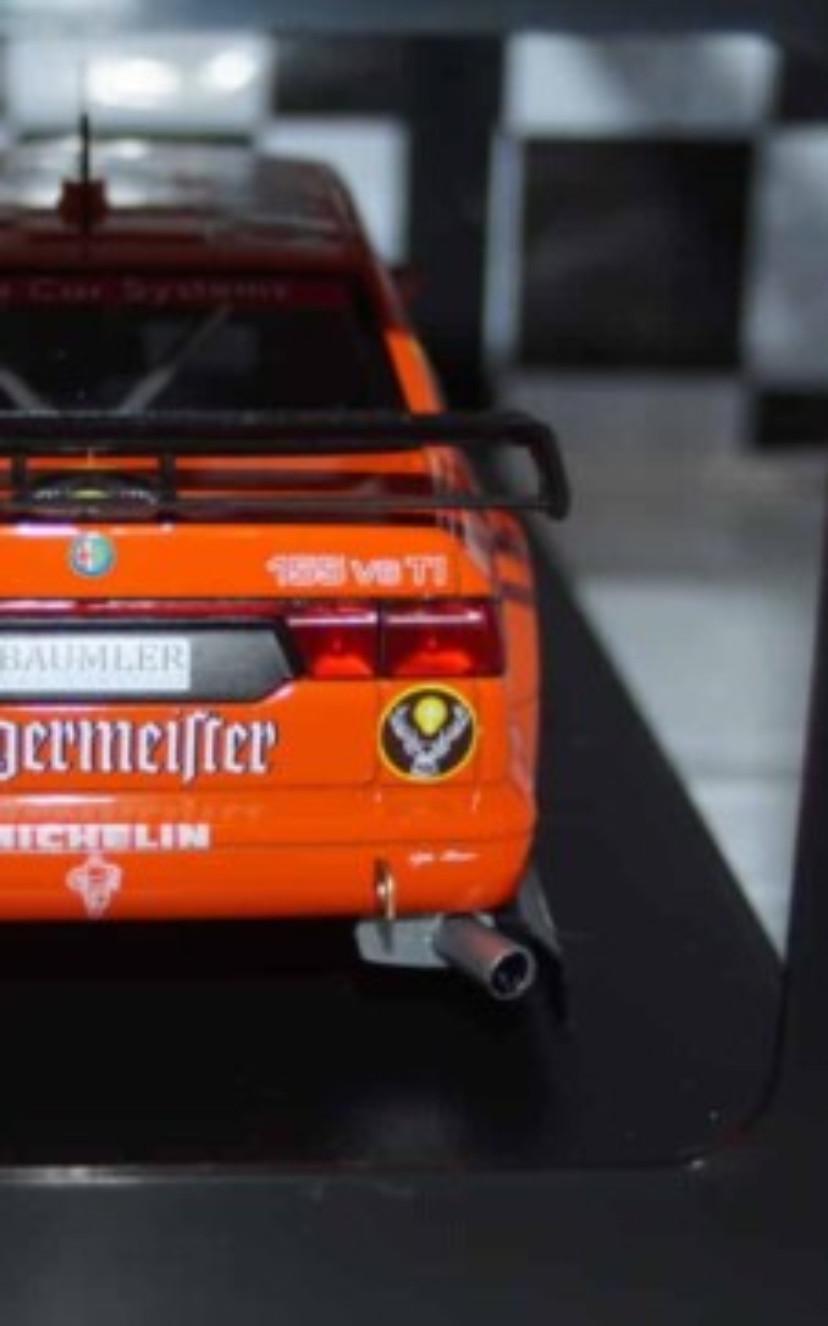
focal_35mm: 71
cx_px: 161
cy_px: 722
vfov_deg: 29.0
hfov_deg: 18.2
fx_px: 2566
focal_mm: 28
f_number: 4
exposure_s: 1/80
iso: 100
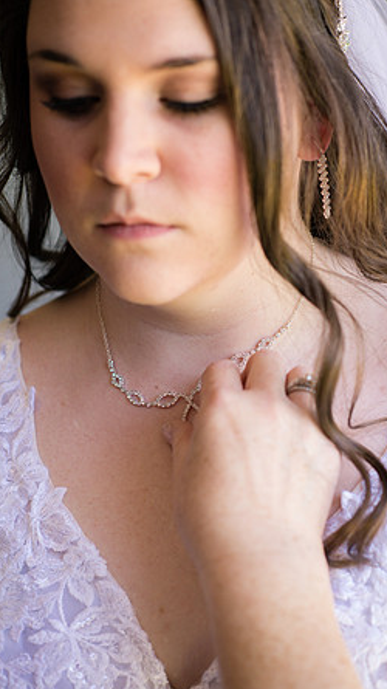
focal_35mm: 90
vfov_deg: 23.7
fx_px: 1643
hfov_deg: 13.4
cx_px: 228
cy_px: 347
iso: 800
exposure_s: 1/320
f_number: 2.8
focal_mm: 85
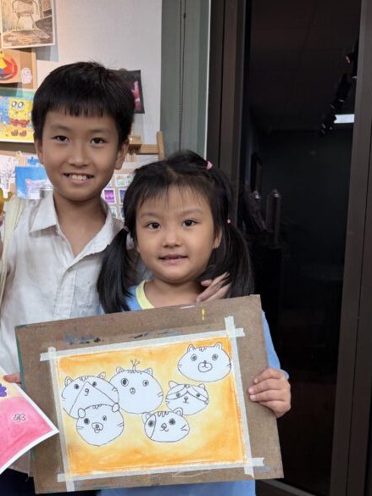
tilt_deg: -9.4
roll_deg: -0.1
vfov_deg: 45.3
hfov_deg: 34.5
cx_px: 100
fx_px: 587
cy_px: 315
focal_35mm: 41
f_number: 1.78
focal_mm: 6.76
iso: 80
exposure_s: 1/100
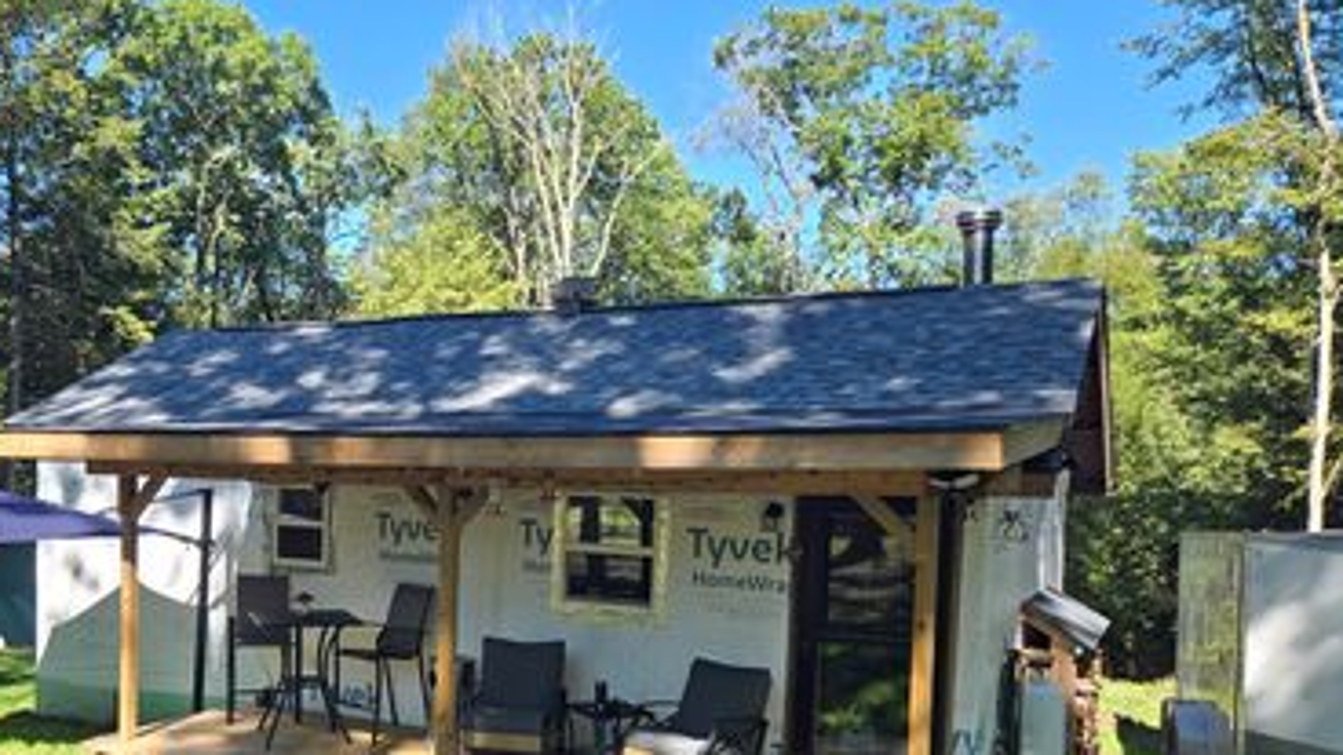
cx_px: 456
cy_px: 567
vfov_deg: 33.9
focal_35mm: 34
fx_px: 1211
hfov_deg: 56.9
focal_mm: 5.4
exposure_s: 1/548
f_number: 1.8
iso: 25
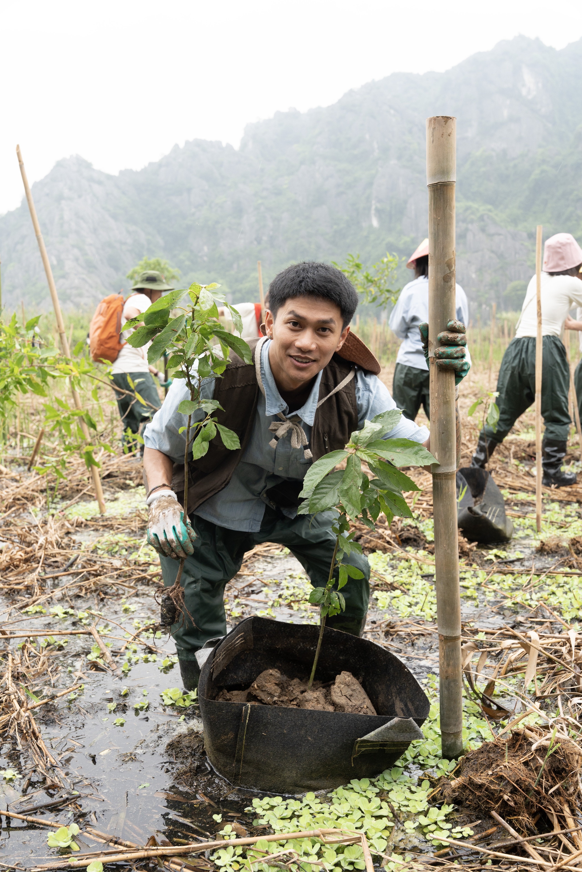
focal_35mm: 34
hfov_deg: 38.9
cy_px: 436
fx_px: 824
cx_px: 291
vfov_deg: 55.8
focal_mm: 34
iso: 500
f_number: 5.6
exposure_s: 1/250
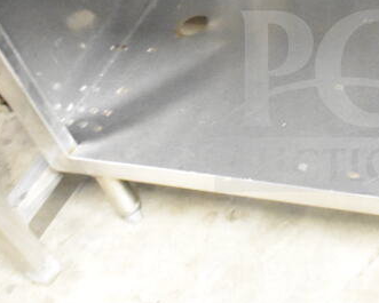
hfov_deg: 22.4
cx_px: 342
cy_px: 101
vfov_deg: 18.5
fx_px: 931
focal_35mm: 83
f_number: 4.5
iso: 25600
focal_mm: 32
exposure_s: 1/25
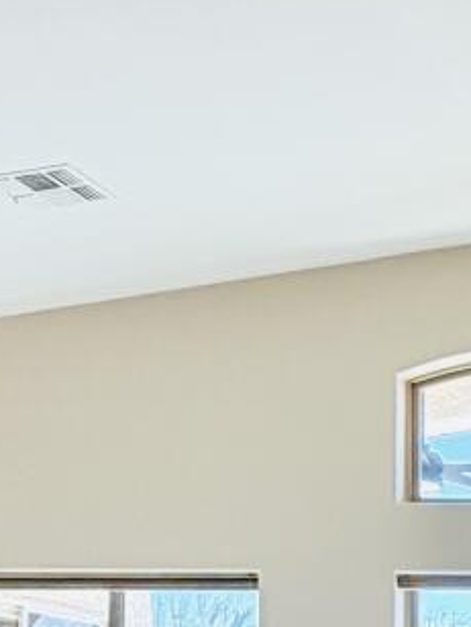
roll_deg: -0.3
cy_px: 806
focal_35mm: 91
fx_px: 1651
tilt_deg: +0.7
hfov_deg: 13.5
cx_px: 993
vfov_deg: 19.9
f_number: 2.2
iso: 50
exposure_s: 1/128
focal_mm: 2.22
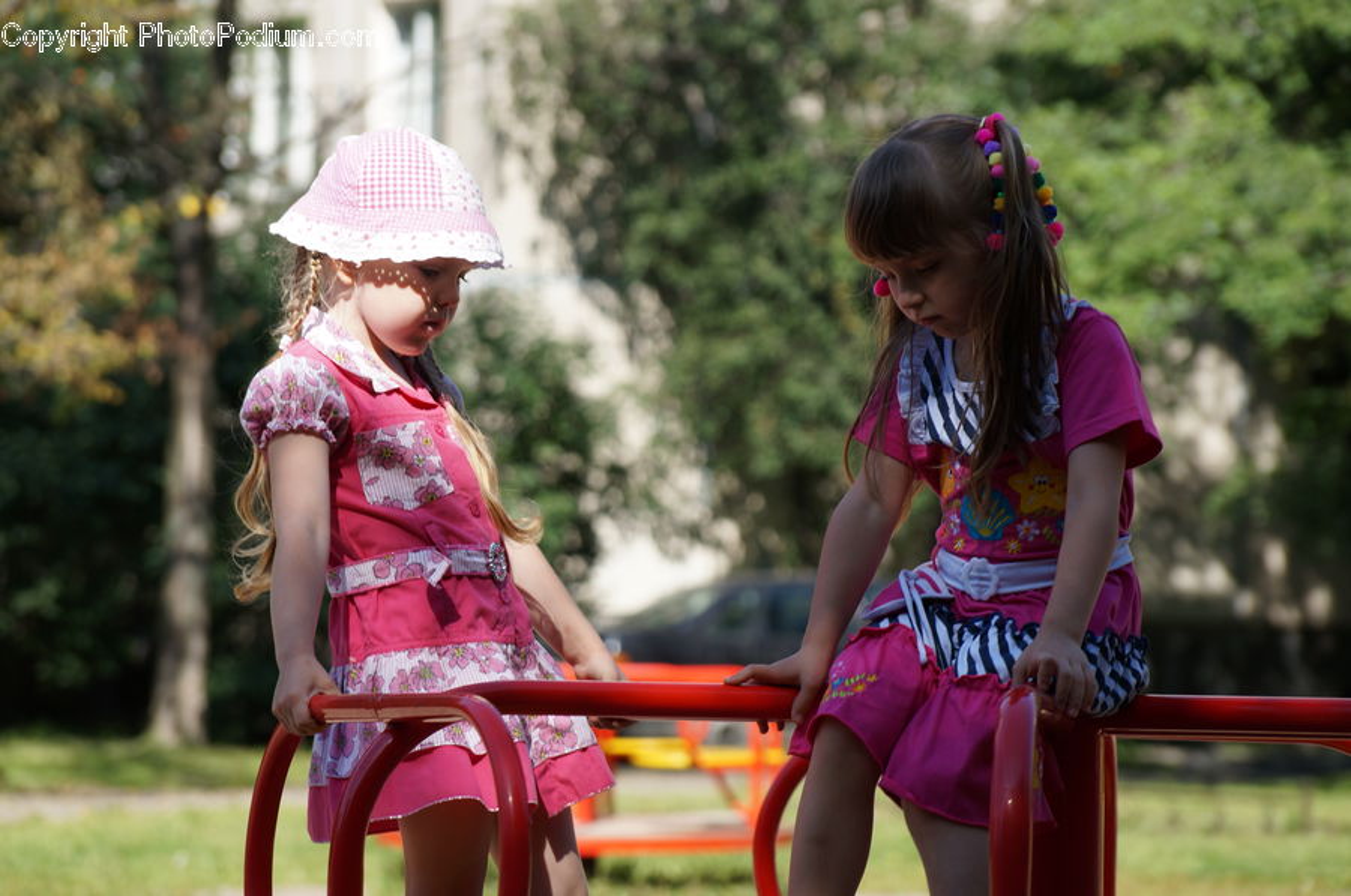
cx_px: 676
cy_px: 448
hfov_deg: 10.2
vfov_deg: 6.8
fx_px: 7587
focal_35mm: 202
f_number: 5.6
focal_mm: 135
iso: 100
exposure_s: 1/320
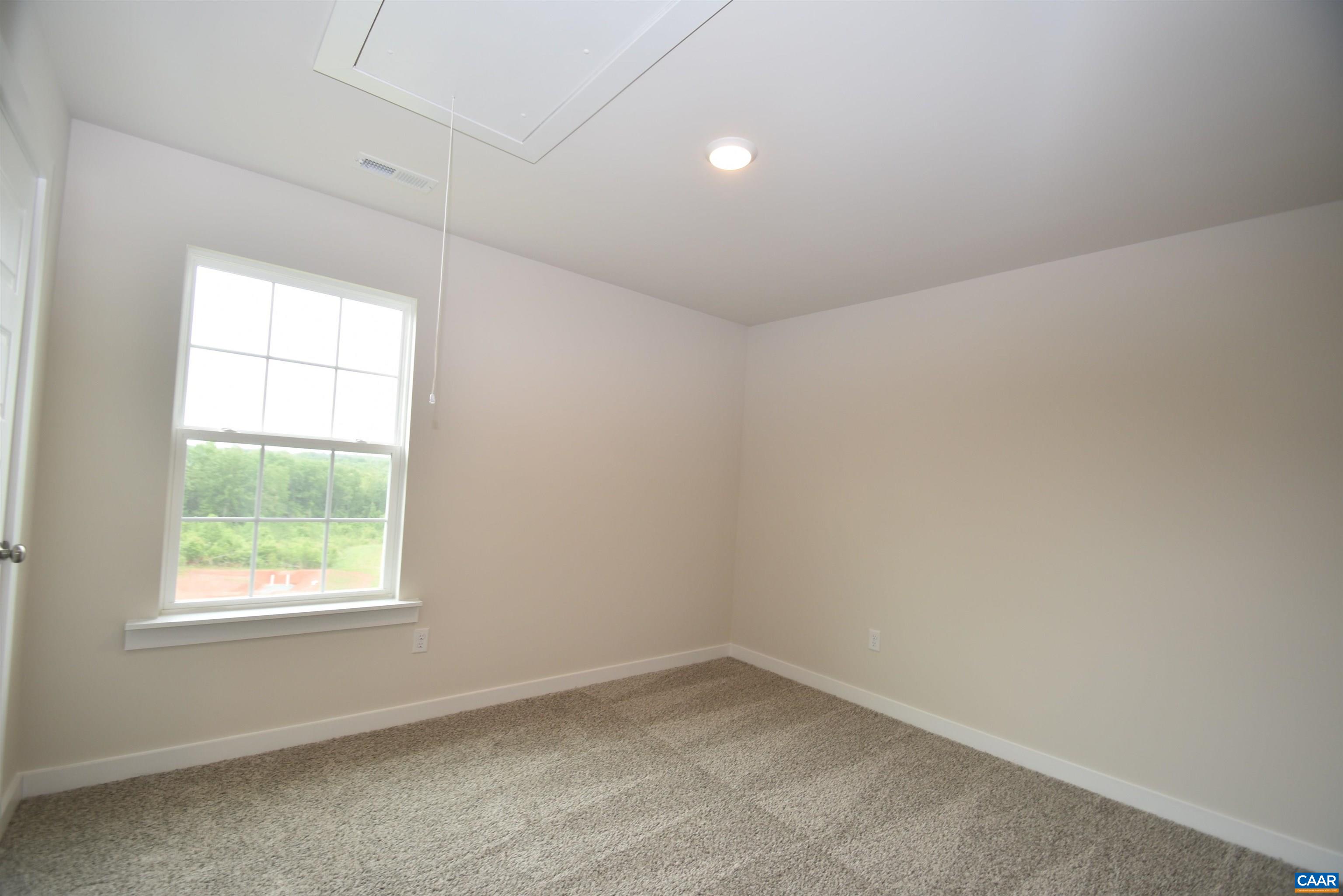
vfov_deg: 77.3
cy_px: 448
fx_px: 560
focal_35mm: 15
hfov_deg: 100.4
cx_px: 672
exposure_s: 1/80
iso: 200
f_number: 4.5
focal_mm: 10
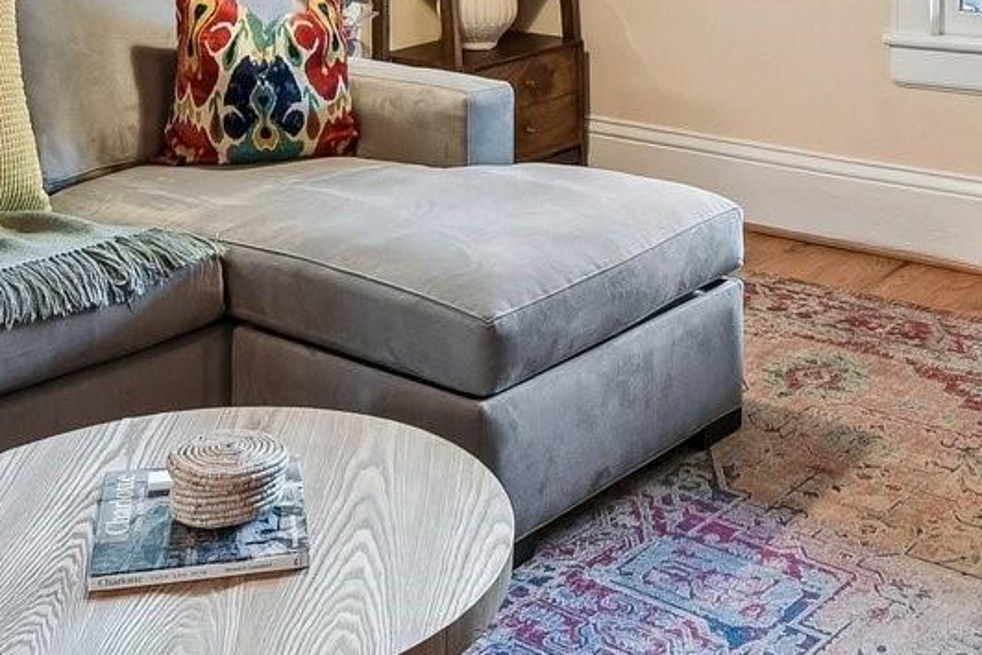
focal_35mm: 54
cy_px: -214
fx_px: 1473
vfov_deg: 22.3
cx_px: 658
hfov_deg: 36.5
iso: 200
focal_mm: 14
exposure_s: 1/1.67
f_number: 11
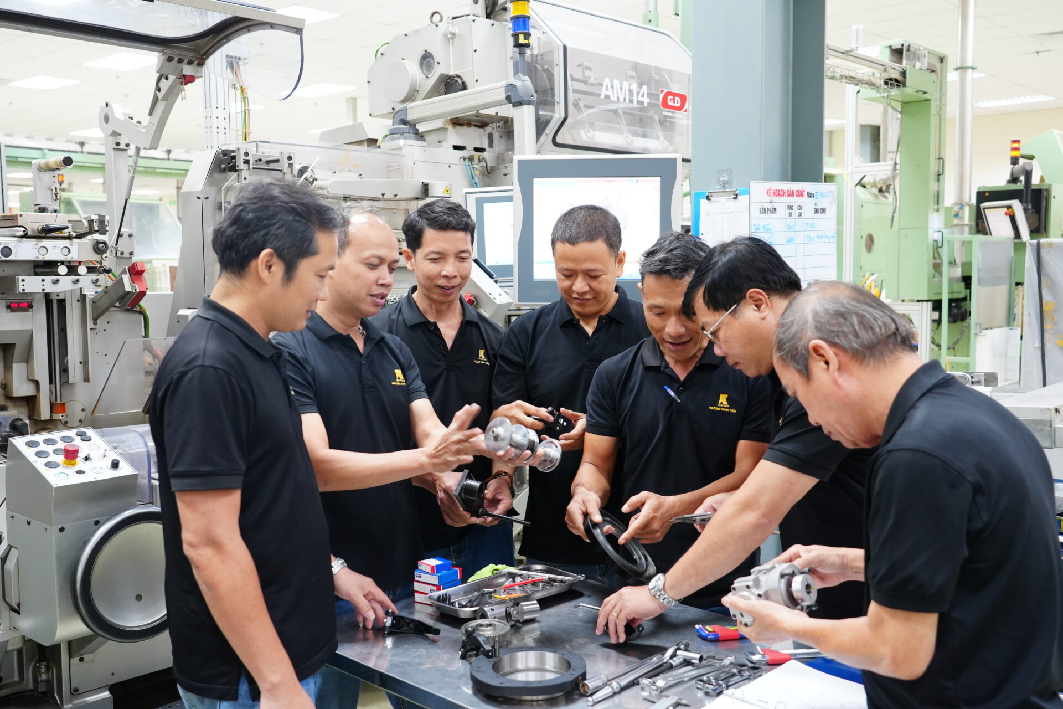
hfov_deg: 55.8
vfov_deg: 38.9
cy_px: 354
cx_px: 532
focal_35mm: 34
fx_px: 1004
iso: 2000
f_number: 5
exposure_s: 1/50
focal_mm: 34
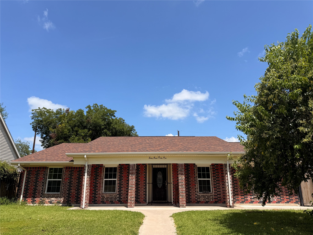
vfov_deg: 56.8
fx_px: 217
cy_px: 118
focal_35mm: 24
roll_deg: +0.1
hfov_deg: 71.6
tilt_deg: +16.4
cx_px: 156
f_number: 1.78
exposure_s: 1/4673
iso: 80
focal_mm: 6.76
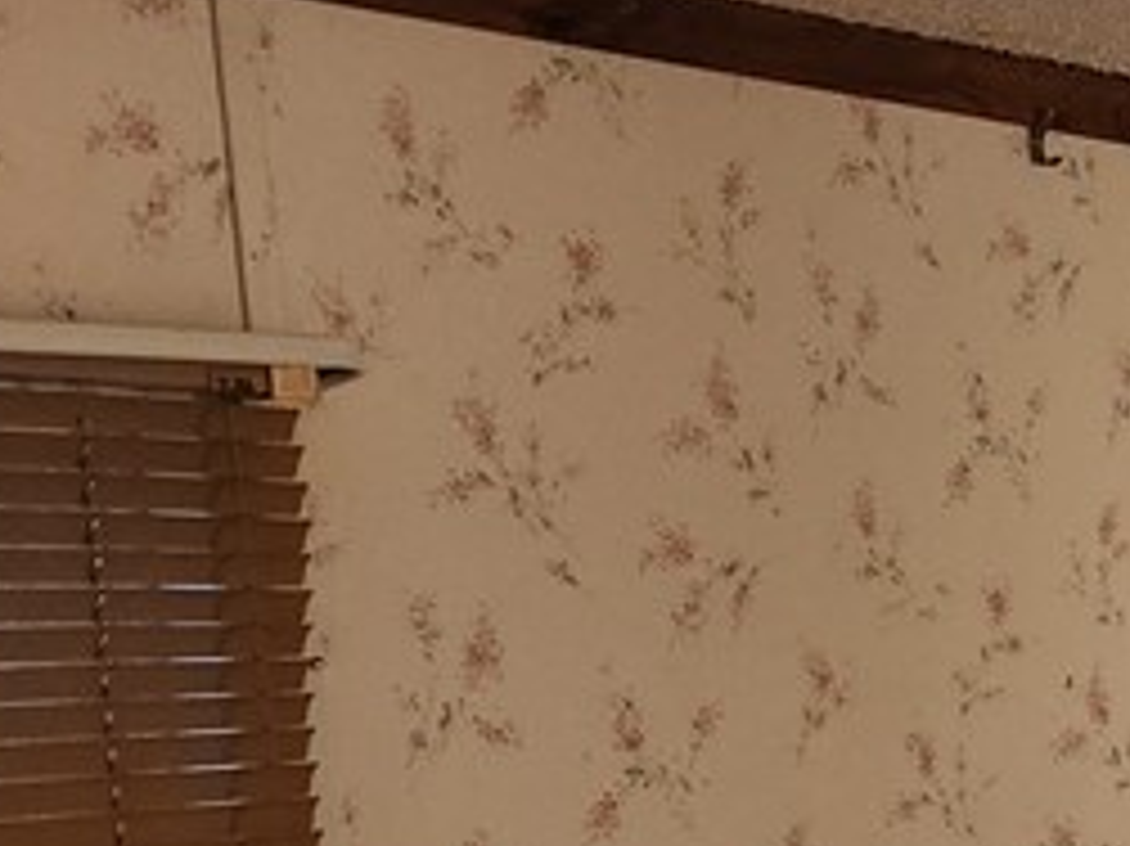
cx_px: 2237
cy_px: 1058
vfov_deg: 15.1
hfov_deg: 16.3
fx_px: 3067
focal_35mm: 94
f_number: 1.8
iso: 800
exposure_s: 1/120
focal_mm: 5.4
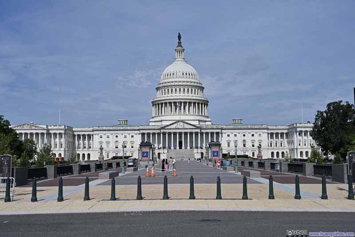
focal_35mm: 39
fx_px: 384
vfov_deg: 34.2
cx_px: 178
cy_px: 118
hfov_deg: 49.6
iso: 64
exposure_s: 1/1600
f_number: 5.6
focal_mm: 39
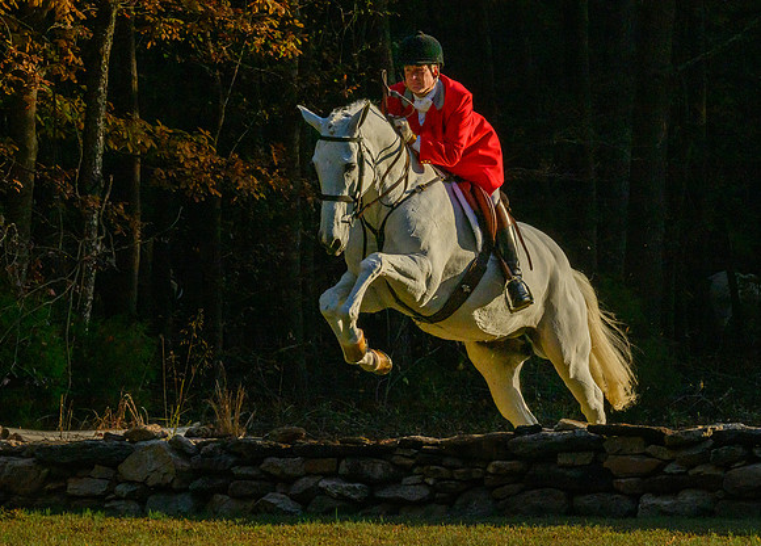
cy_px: 325
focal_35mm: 200
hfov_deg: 10.0
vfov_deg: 7.2
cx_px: 487
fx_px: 4329
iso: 1250
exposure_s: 1/1000
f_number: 22
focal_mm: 160
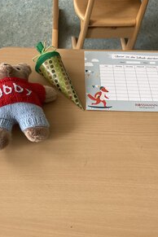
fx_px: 263
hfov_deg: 33.3
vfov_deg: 48.5
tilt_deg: -53.2
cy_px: 116
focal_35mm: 40
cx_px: 65
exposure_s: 1/121
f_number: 1.8
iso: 64
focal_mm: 3.99
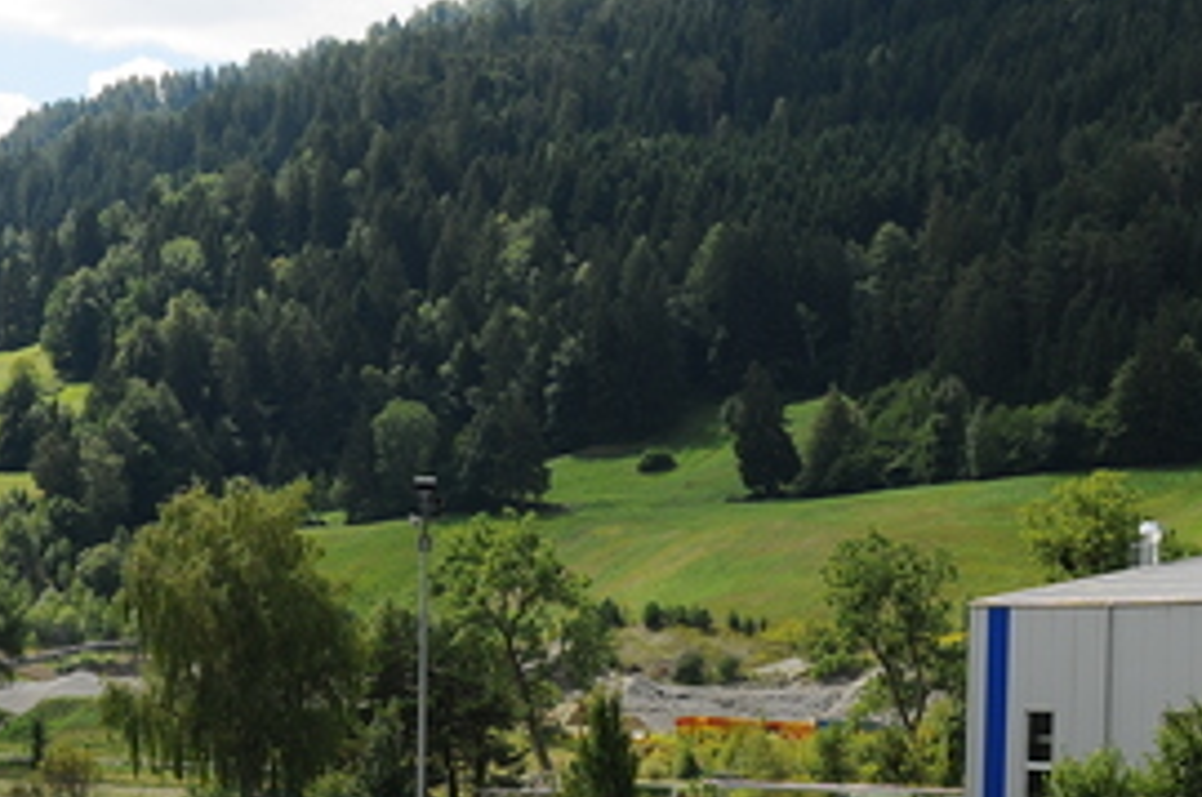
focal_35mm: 90
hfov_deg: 22.5
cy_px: 675
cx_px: 347
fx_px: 3003
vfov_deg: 15.0
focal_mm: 27
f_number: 7.1
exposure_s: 1/500
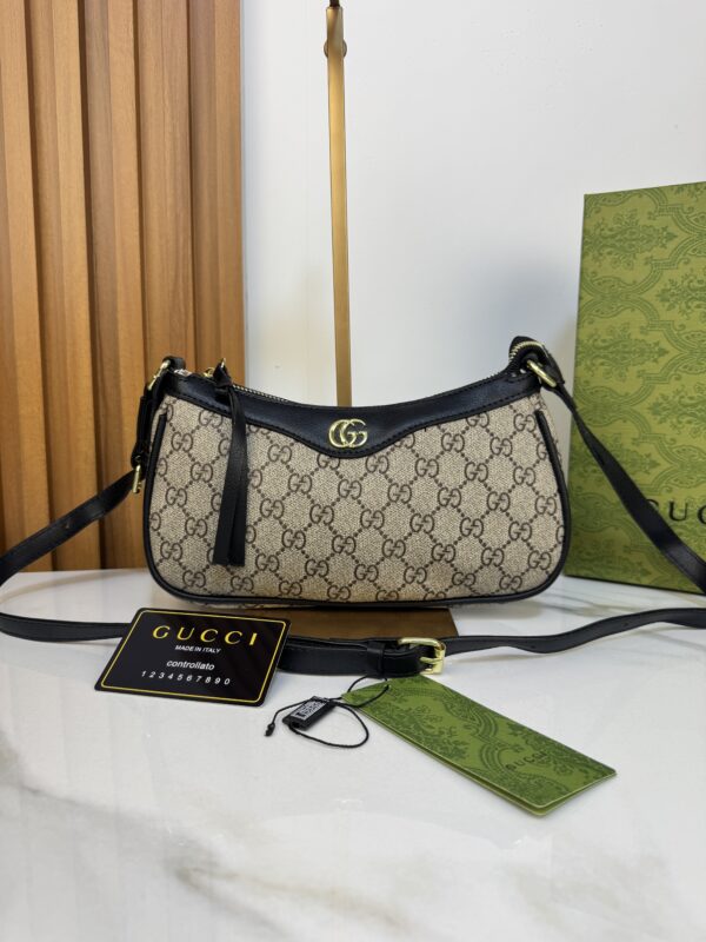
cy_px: 471
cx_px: 353
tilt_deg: -8.3
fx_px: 653
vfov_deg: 71.6
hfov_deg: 56.8
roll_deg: +0.4
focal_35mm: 24
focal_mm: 6.76
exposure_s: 1/223
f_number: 1.78
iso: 64
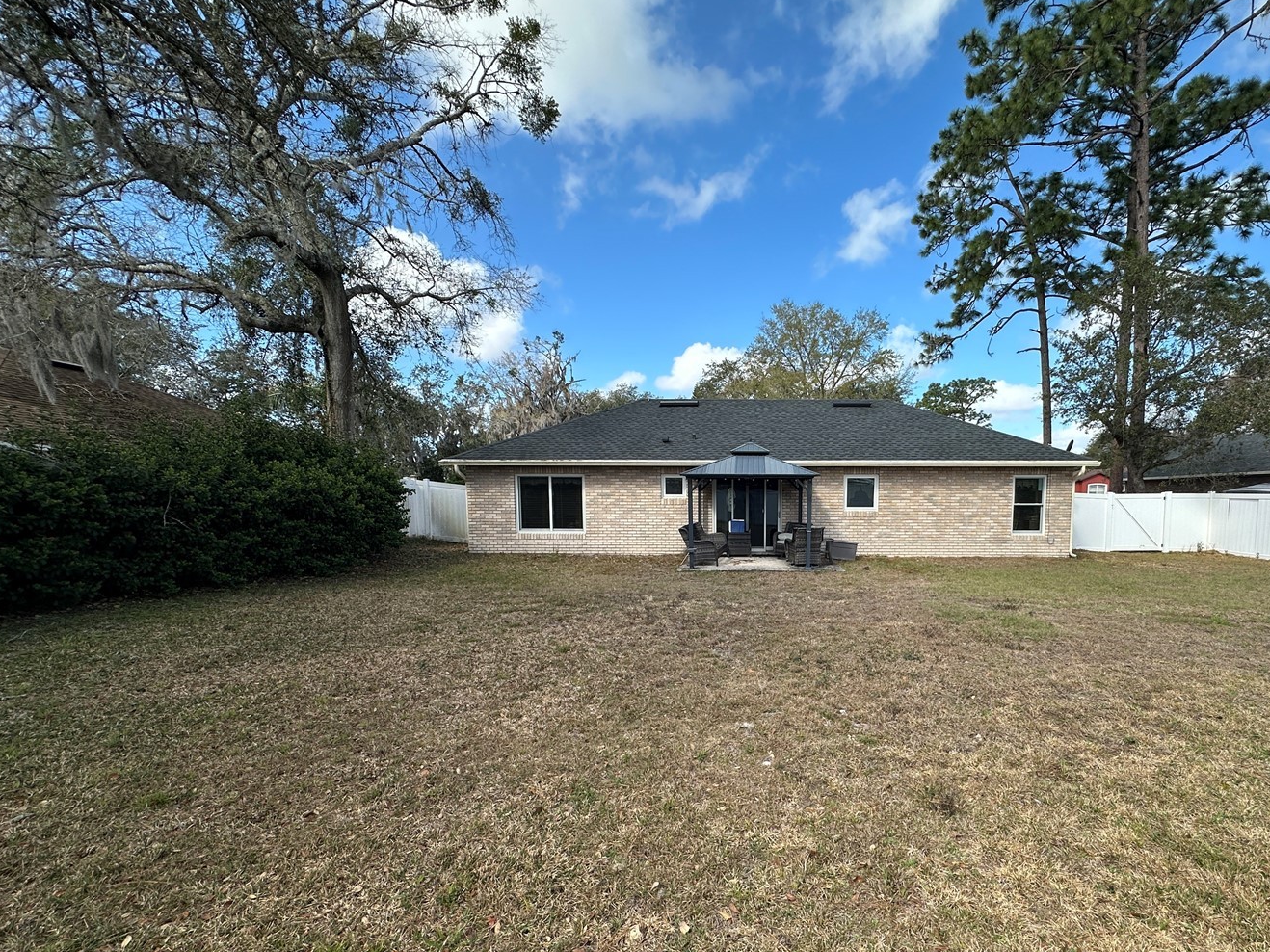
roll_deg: -0.1
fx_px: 624
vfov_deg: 74.1
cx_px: 744
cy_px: 557
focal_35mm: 17
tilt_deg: -5.2
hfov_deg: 90.2
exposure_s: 1/924
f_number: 2.2
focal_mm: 2.22
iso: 40
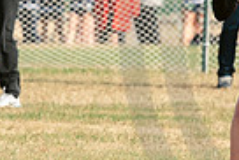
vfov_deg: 1.0
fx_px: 8932
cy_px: 57
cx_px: 143
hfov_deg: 1.5
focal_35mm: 1344
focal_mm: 200
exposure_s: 1/1600
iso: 250
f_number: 5
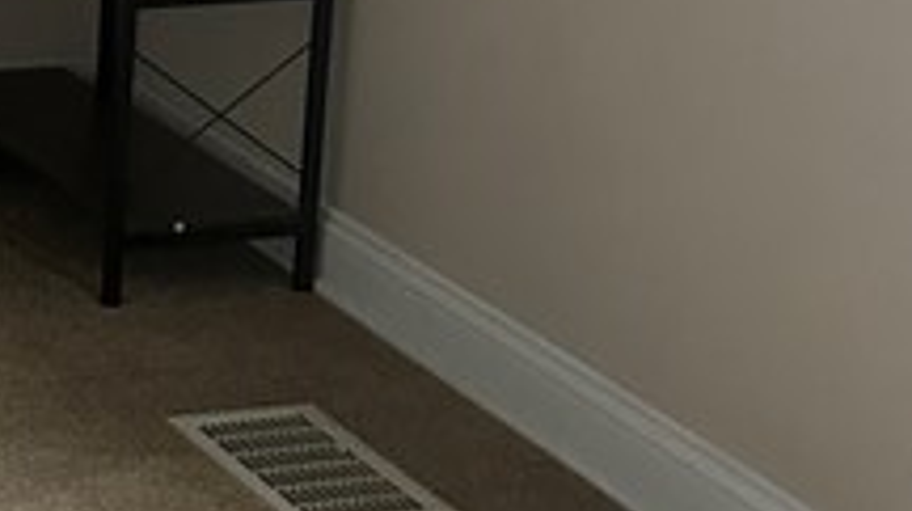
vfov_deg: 9.7
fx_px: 2996
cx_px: -439
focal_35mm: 124
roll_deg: -2.1
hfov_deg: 15.9
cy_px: 72
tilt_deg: -15.4
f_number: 1.78
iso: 640
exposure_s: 1/60
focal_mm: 6.86
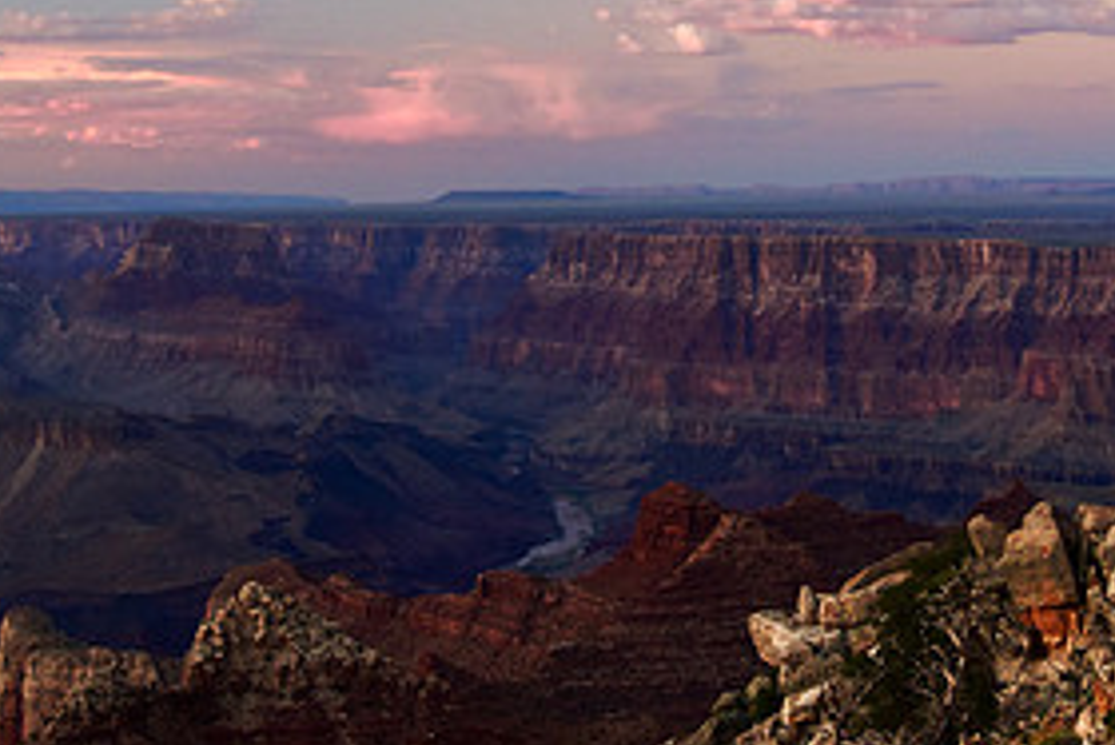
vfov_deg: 16.0
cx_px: 713
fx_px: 2604
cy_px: -2
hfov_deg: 24.1
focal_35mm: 84
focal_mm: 27
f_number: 4
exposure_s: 1/45
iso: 400
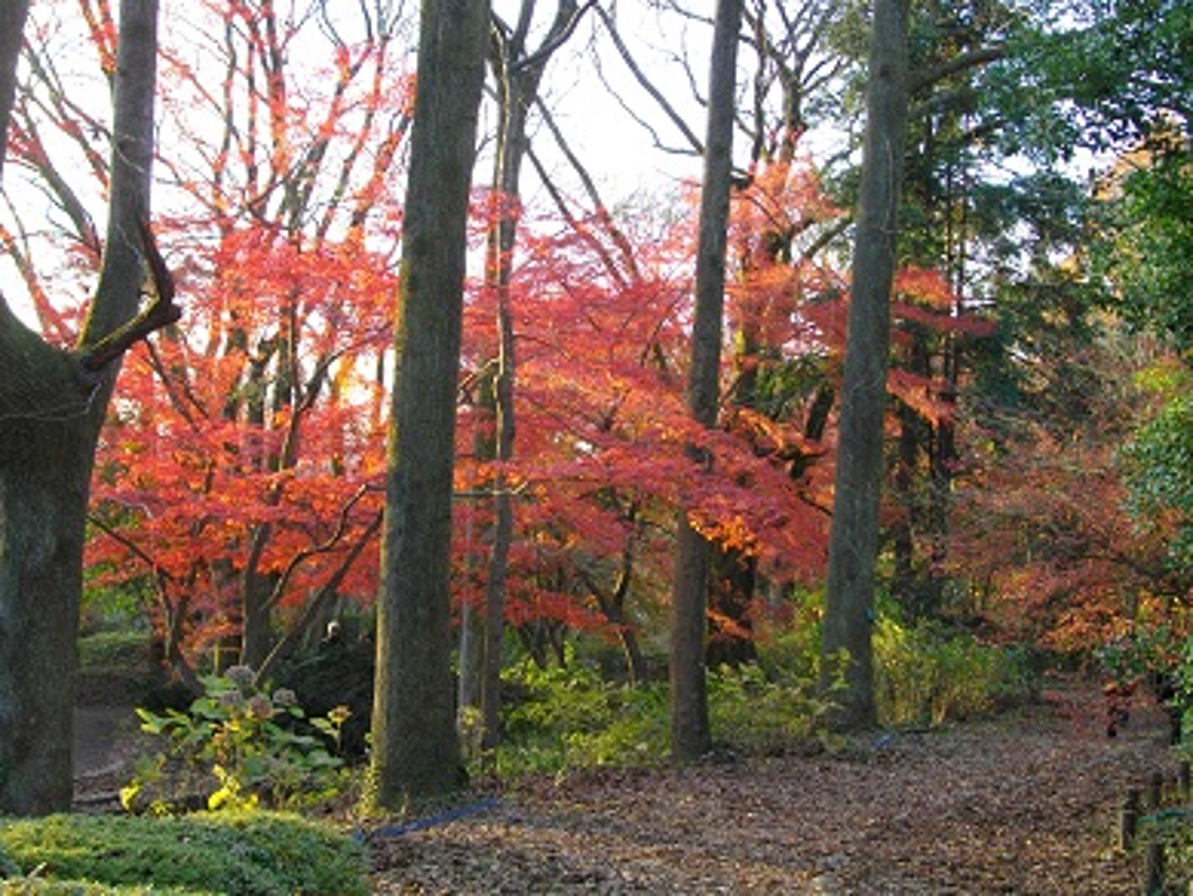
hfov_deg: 38.2
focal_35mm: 50
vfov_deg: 29.1
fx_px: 1724
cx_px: 596
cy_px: 448
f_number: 3.6
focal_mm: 8.8
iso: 200
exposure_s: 1/100
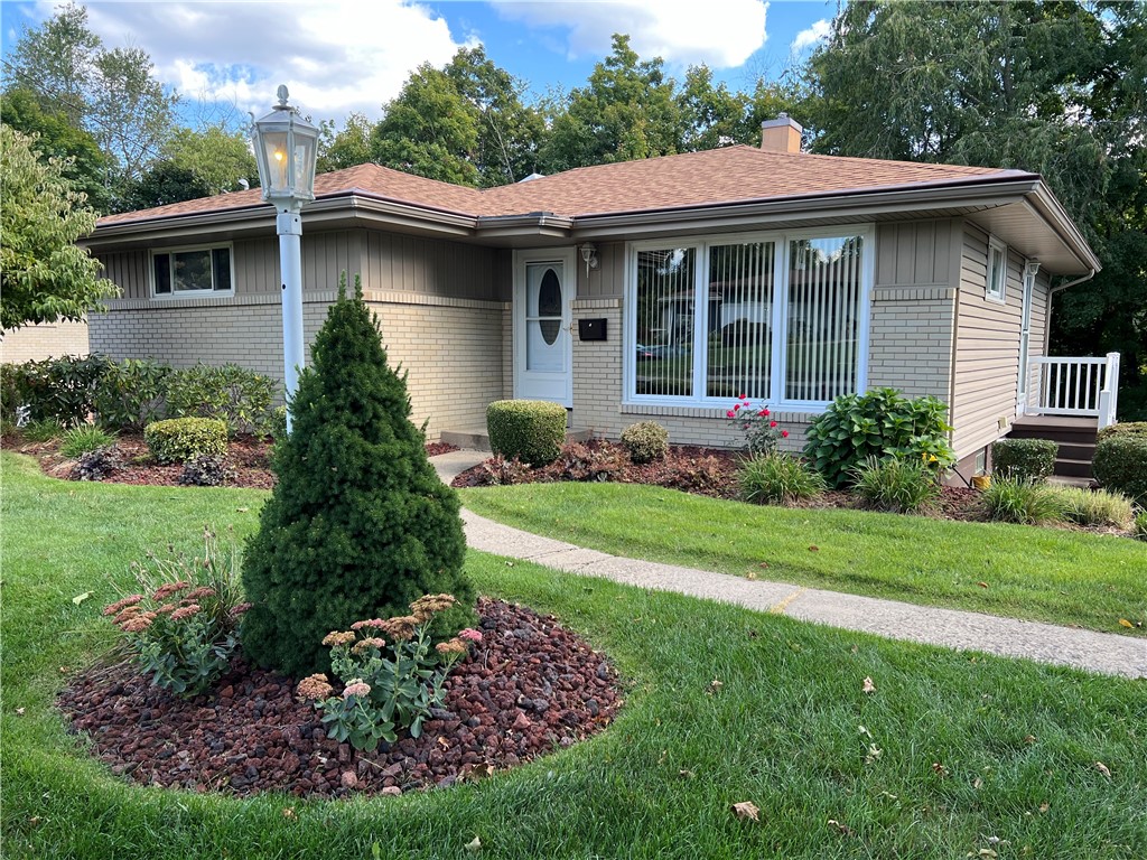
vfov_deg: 53.1
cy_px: 430
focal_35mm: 26
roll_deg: +0.4
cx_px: 574
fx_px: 862
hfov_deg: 67.3
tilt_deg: -6.4
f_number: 1.5
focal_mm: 5.7
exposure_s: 1/431
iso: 50
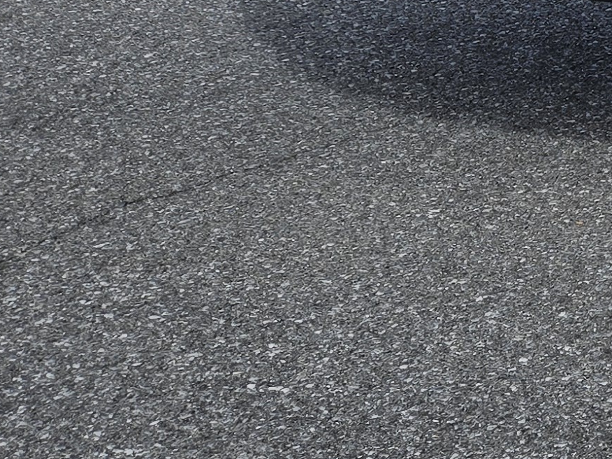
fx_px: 1856
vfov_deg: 13.4
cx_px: 1209
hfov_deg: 15.2
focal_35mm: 105
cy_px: -210
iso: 25
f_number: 1.8
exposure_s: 1/2476
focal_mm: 5.4
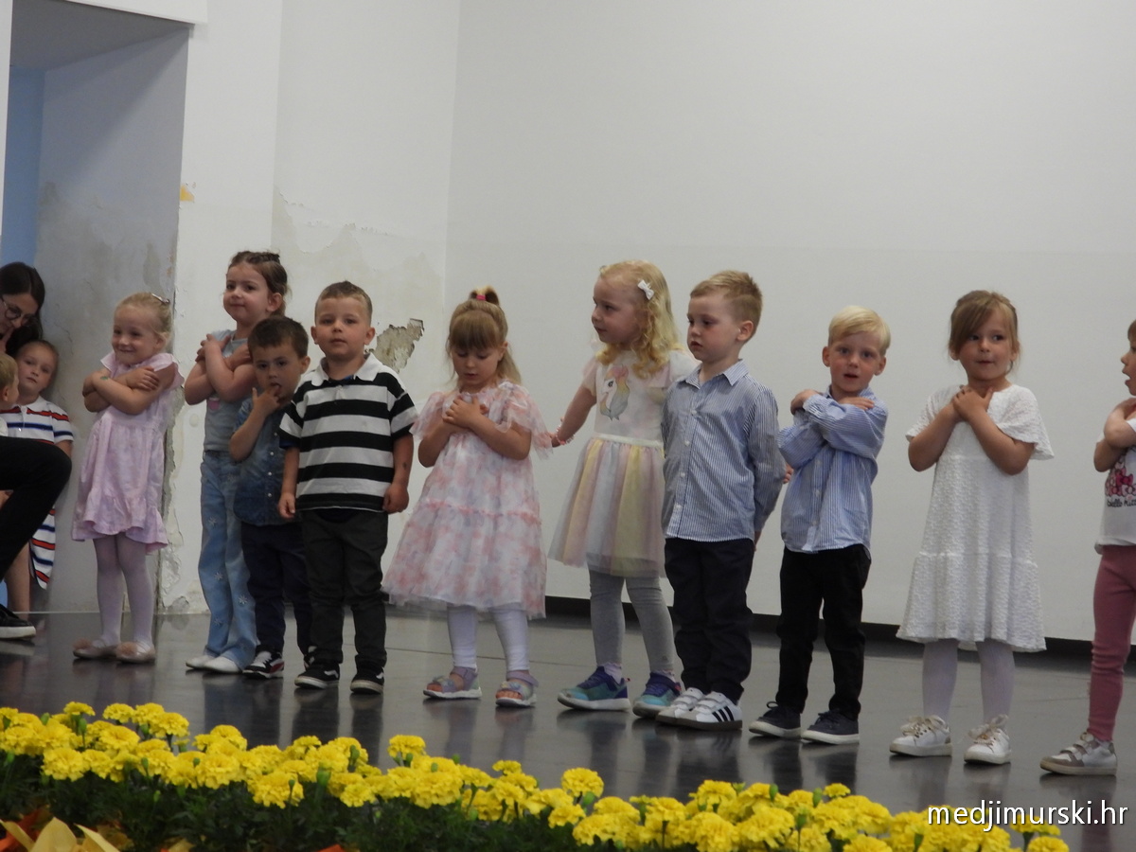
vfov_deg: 14.1
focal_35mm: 105
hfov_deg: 18.7
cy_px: 426
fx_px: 3446
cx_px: 568
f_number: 4
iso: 400
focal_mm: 18.9
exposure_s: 1/40
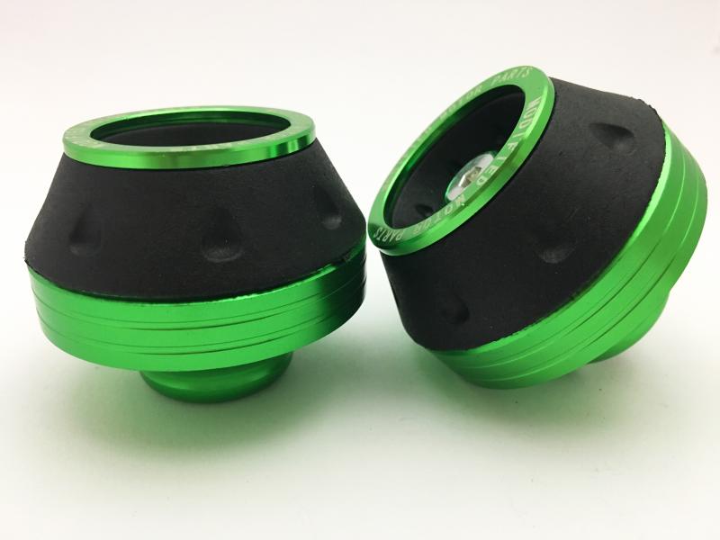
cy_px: 270
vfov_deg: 48.2
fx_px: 603
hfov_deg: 61.7
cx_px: 360
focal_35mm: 29
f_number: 2.2
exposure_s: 1/24
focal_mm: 4.15
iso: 200
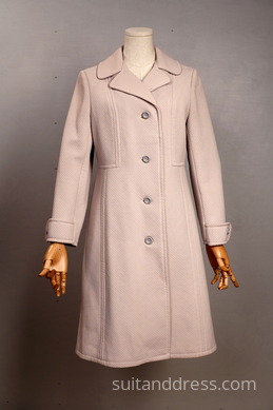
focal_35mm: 48
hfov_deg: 28.1
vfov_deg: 41.1
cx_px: 136
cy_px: 205
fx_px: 546
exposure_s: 1/25
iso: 250
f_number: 8
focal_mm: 32
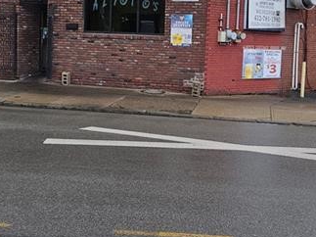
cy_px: 74
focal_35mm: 57
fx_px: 520
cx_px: 161
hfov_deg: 33.8
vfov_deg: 25.5
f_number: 1.8
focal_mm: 5.4
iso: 25
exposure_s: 1/724
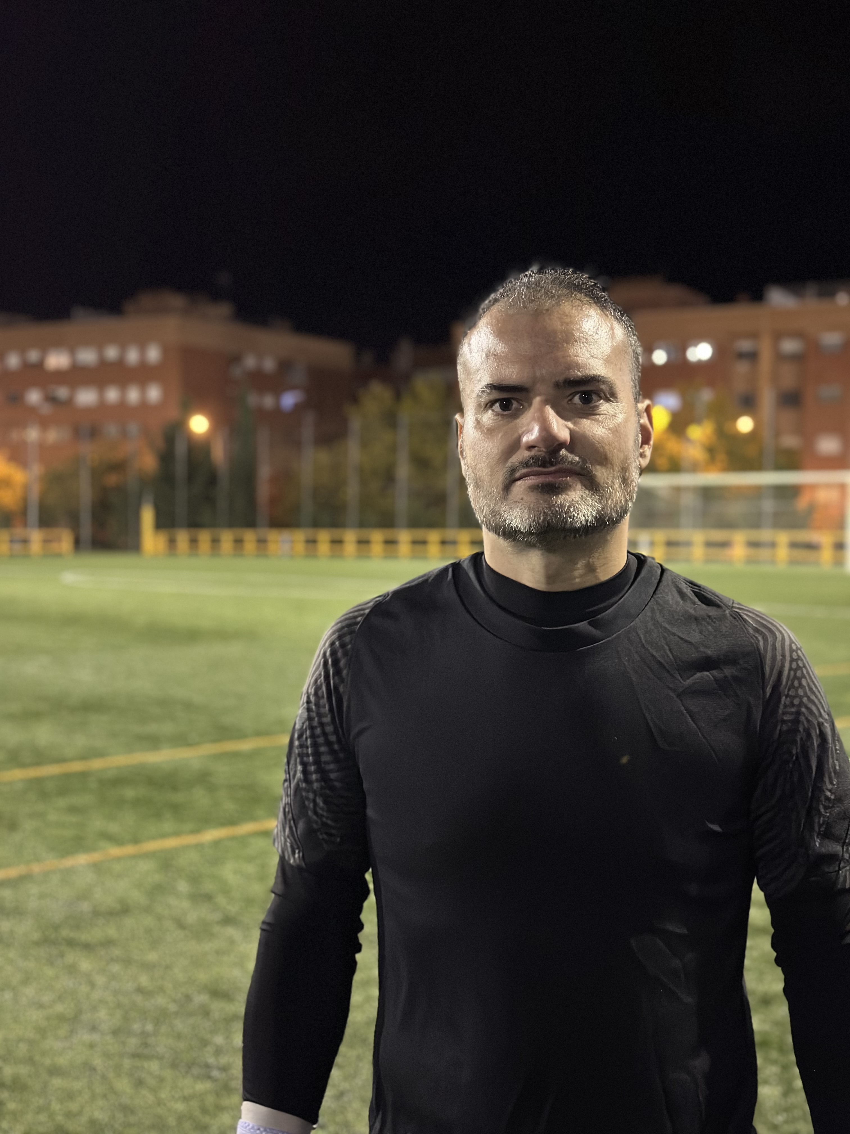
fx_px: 1572
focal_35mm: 48
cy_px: 567
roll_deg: +0.2
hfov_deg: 30.3
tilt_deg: -1.8
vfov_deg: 39.7
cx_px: 425
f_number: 1.78
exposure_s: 1/25
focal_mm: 6.86
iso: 800
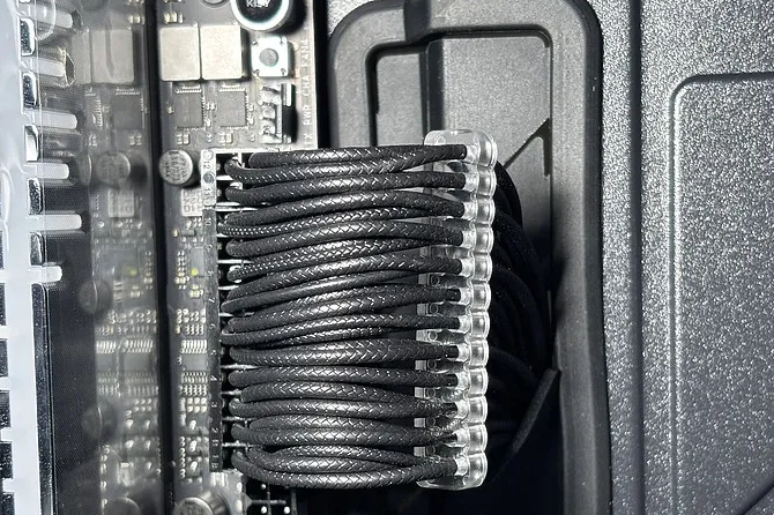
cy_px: 315
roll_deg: +1.2
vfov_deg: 21.5
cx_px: 434
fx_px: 1354
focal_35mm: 63
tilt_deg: -4.1
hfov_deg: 31.9
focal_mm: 5.96
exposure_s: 1/40
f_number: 1.6
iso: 125
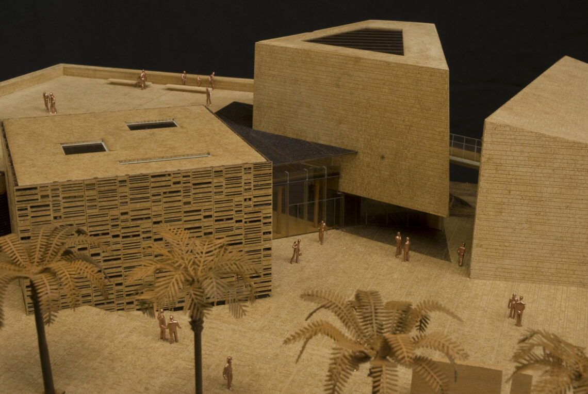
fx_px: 932
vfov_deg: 23.8
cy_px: 197
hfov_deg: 35.0
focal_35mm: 57
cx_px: 294
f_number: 16
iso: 125
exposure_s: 1/3
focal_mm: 38
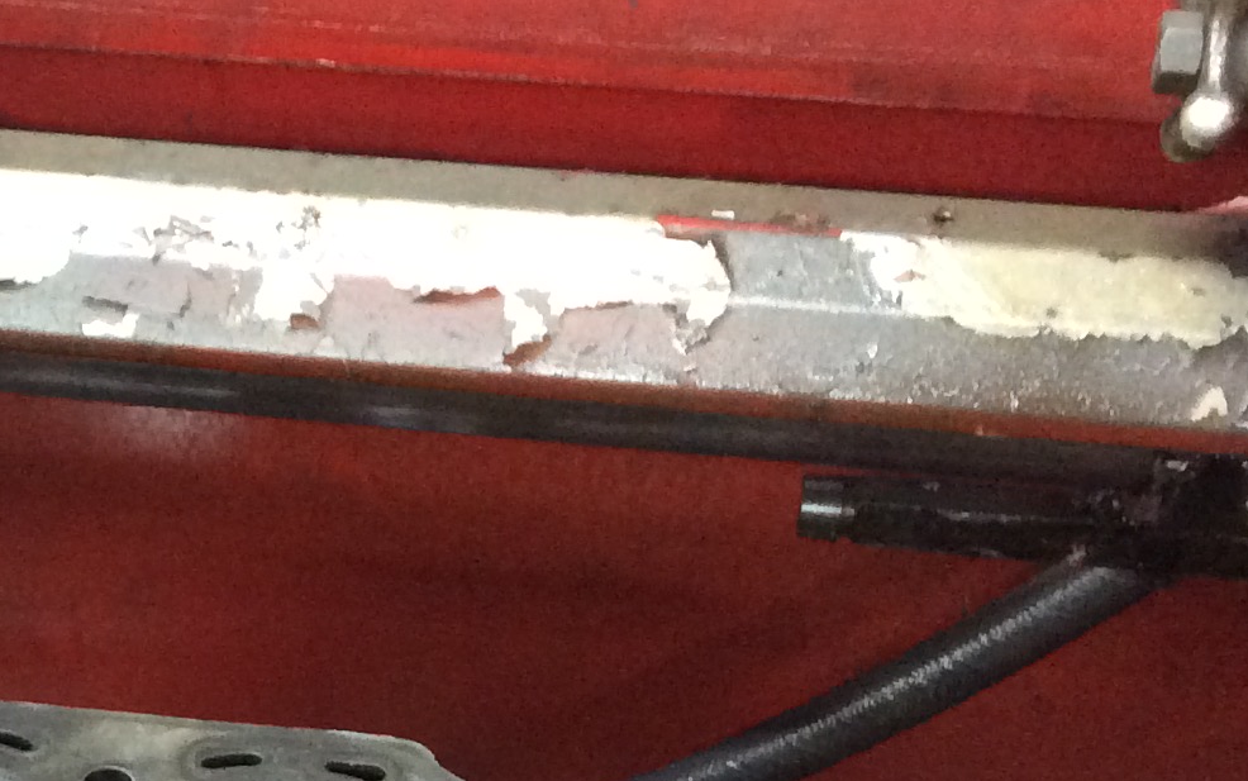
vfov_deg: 14.3
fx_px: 3028
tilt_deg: -41.4
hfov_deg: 22.7
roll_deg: +1.8
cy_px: 878
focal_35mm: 89
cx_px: 111
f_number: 2.4
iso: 320
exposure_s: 1/15
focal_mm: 3.3
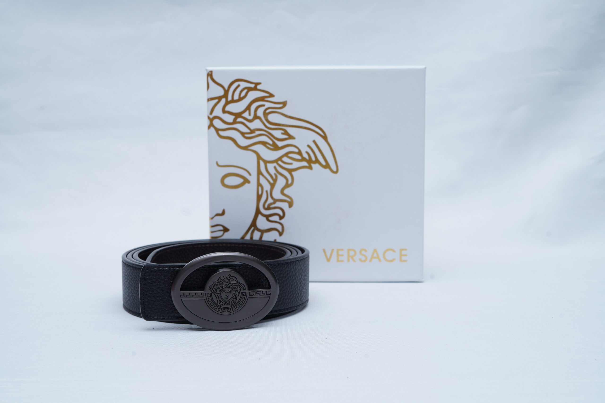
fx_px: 840
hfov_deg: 39.6
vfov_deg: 27.0
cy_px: 202
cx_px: 302
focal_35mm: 50
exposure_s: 1/160
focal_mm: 50
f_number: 9
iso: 160
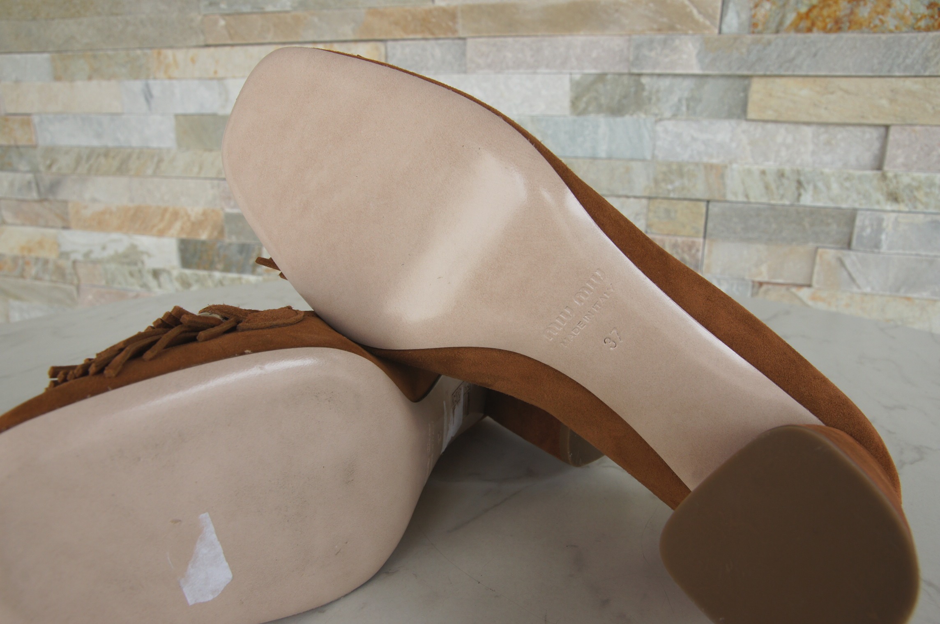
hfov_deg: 67.4
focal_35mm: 27
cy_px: 312
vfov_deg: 47.8
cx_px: 470
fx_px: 704
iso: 200
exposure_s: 1/60
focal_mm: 18
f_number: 10
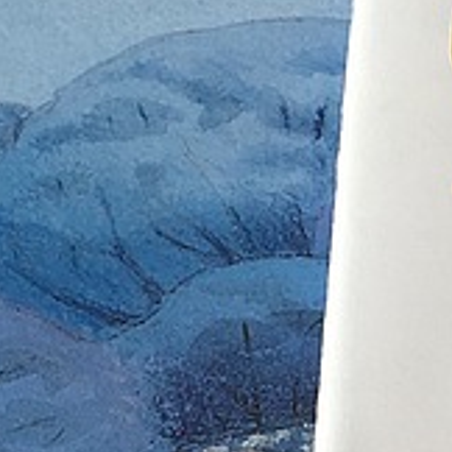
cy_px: 430
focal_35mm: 202
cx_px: 611
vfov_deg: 8.6
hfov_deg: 8.5
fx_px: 2984
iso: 32
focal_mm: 4.15
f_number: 2.2
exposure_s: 1/100
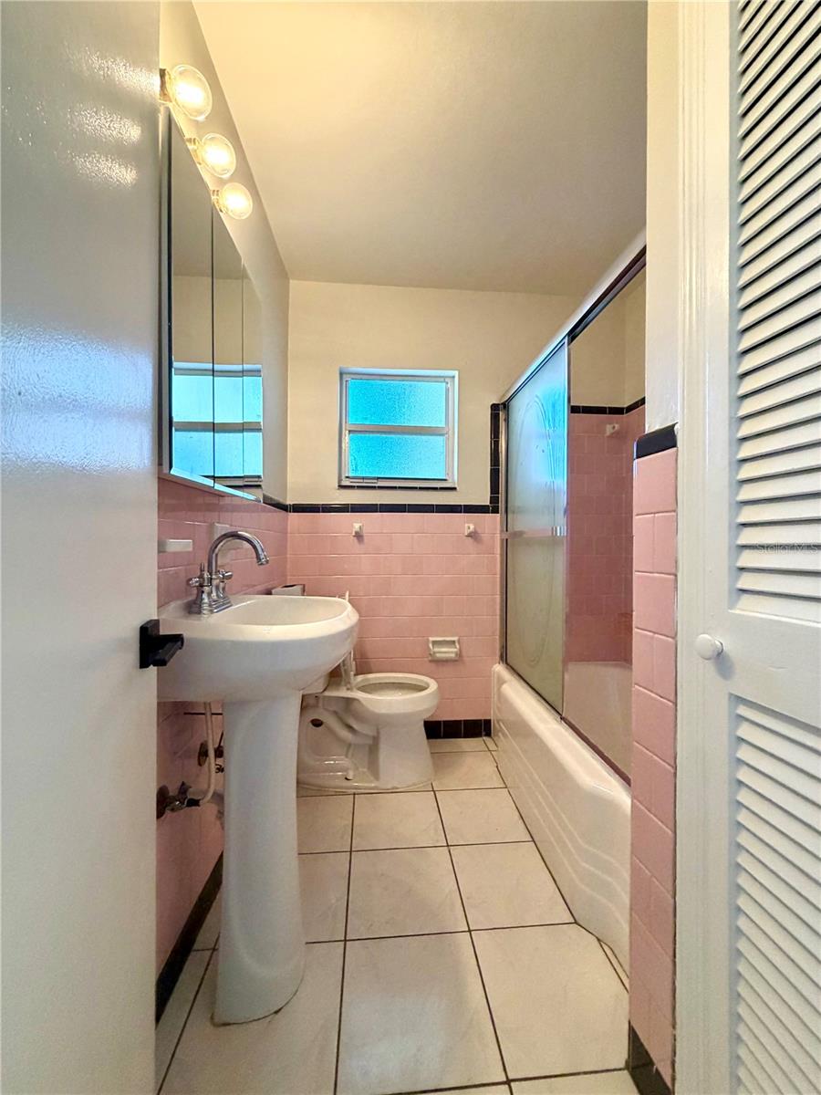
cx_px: 410
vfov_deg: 102.1
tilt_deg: +0.0
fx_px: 443
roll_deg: +0.1
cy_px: 548
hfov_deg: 85.7
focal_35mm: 14
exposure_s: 1/120
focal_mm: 2.22
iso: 320
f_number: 2.2
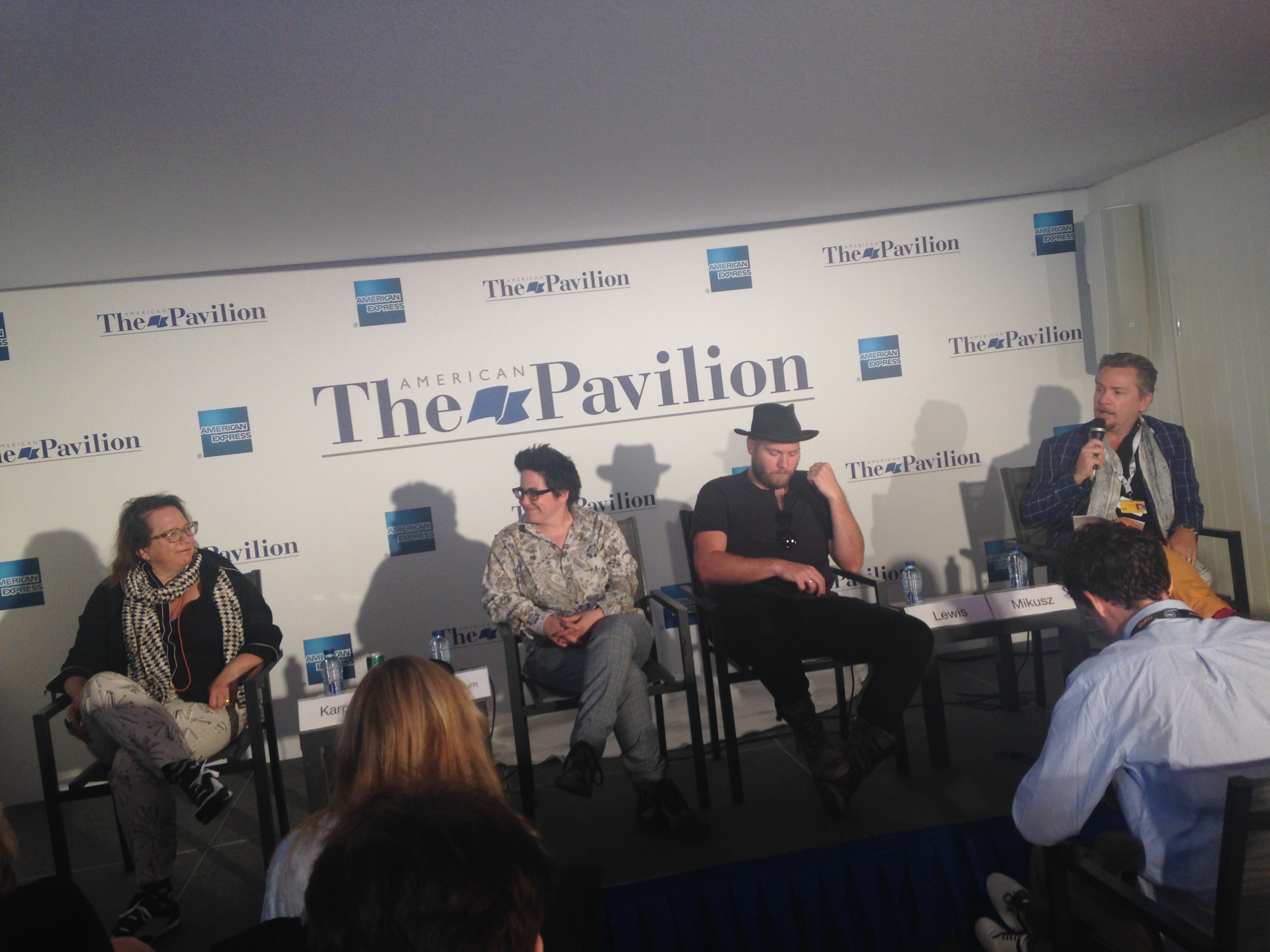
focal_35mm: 33
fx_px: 1211
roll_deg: +6.8
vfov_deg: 42.9
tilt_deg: -3.8
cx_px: 635
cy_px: 476
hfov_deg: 55.4
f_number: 2.4
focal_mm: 4.12
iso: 64
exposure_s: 1/60
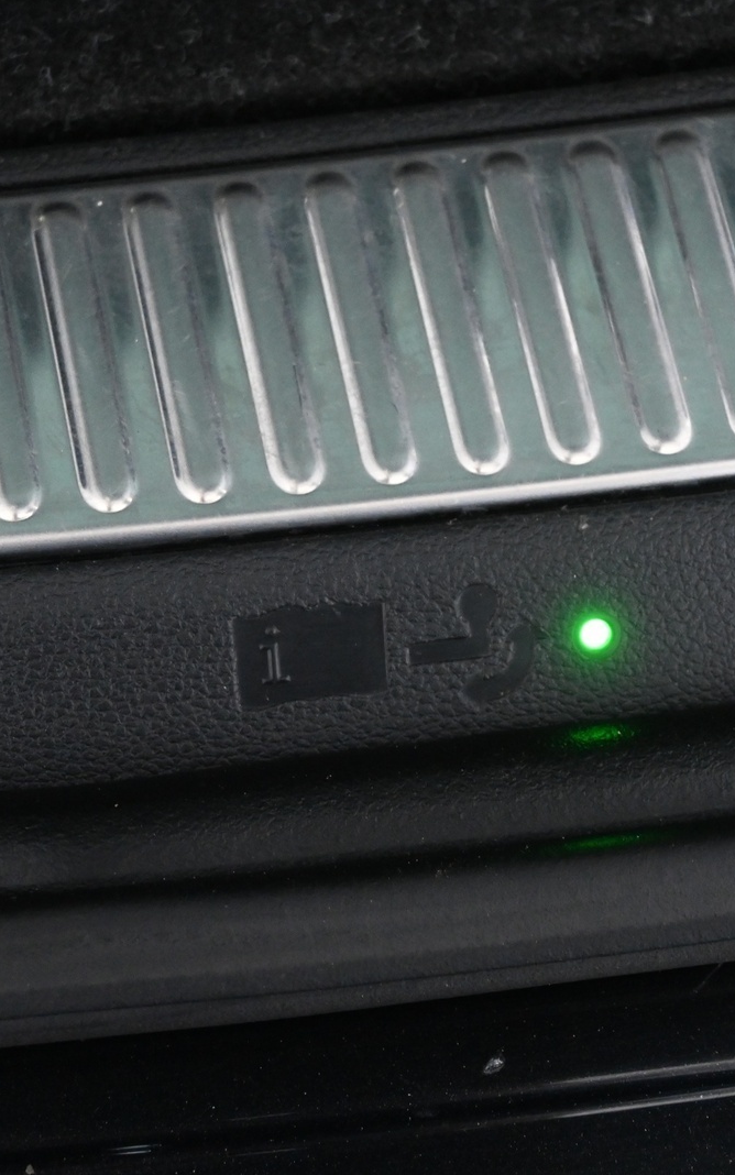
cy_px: 590
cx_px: 450
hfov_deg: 15.2
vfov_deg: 24.1
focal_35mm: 86
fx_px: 2748
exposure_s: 1/80
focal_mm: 37
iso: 3200
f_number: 5.3
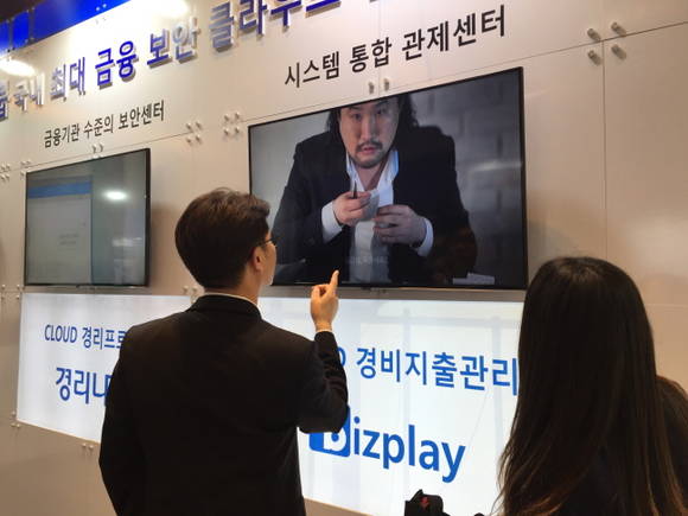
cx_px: 344
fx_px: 576
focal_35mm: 29
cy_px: 258
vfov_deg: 48.2
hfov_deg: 61.7
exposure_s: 1/60
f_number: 2.2
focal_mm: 4.15
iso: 40
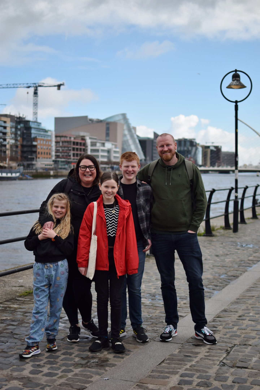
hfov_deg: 25.8
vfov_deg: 37.9
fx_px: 569
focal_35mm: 52
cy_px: 195
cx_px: 130
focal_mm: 35
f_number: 1.8
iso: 100
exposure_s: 1/4000
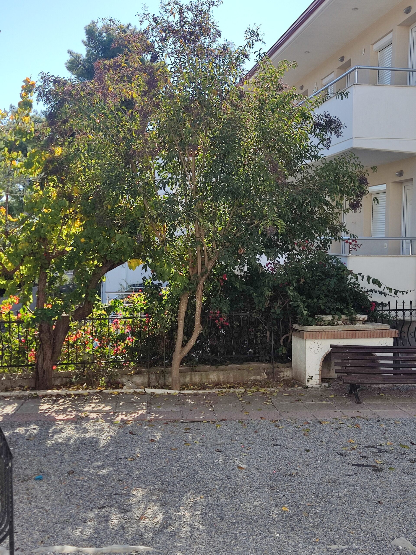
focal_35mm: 44
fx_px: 705
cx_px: 208
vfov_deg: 42.9
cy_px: 278
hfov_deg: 32.9
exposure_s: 1/802
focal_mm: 4.71
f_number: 1.79
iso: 50
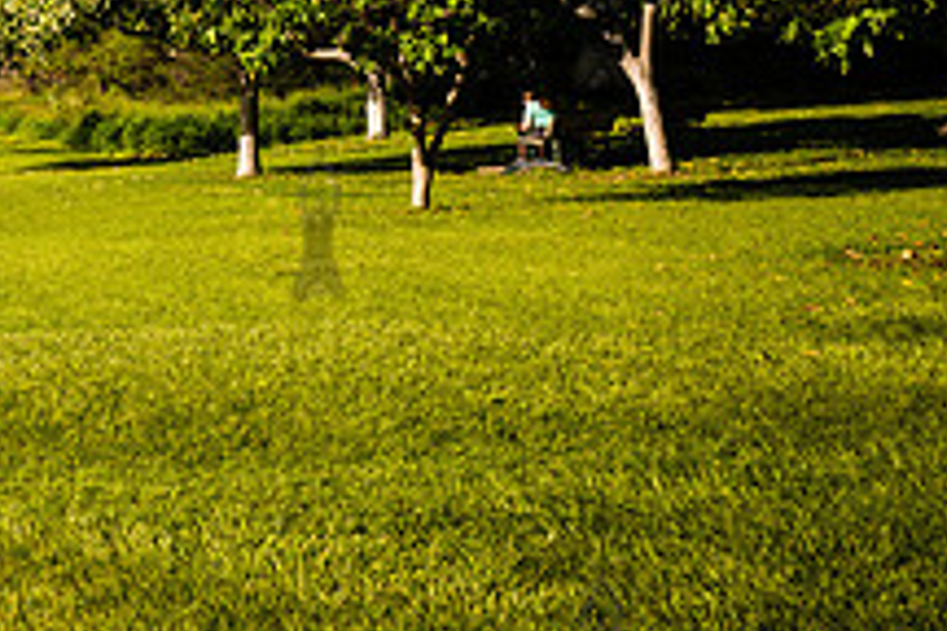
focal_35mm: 94
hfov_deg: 20.1
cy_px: 11
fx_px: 2473
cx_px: -250
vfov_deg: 14.3
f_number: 10
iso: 200
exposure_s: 1/200
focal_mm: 35
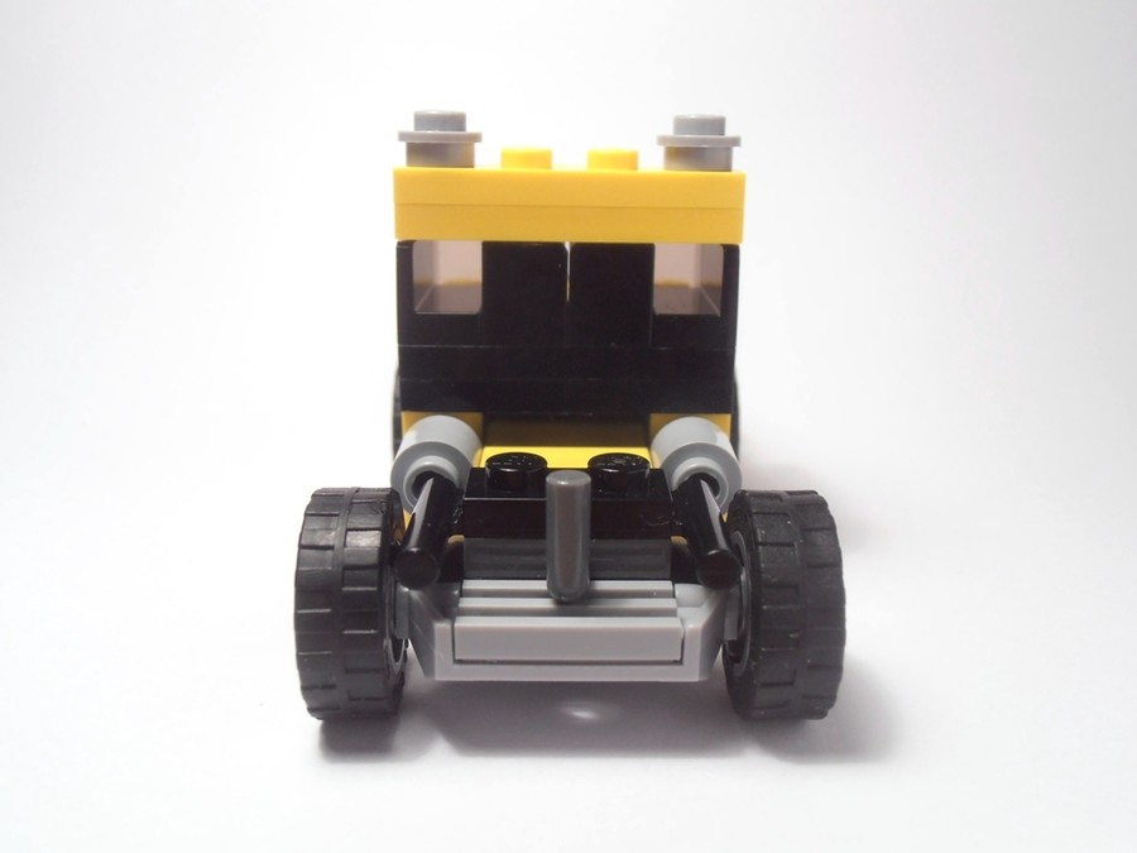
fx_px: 1215
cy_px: 426
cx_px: 568
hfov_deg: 50.1
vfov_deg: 38.7
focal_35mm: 37
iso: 80
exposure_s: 1/40
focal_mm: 6.61
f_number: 3.9
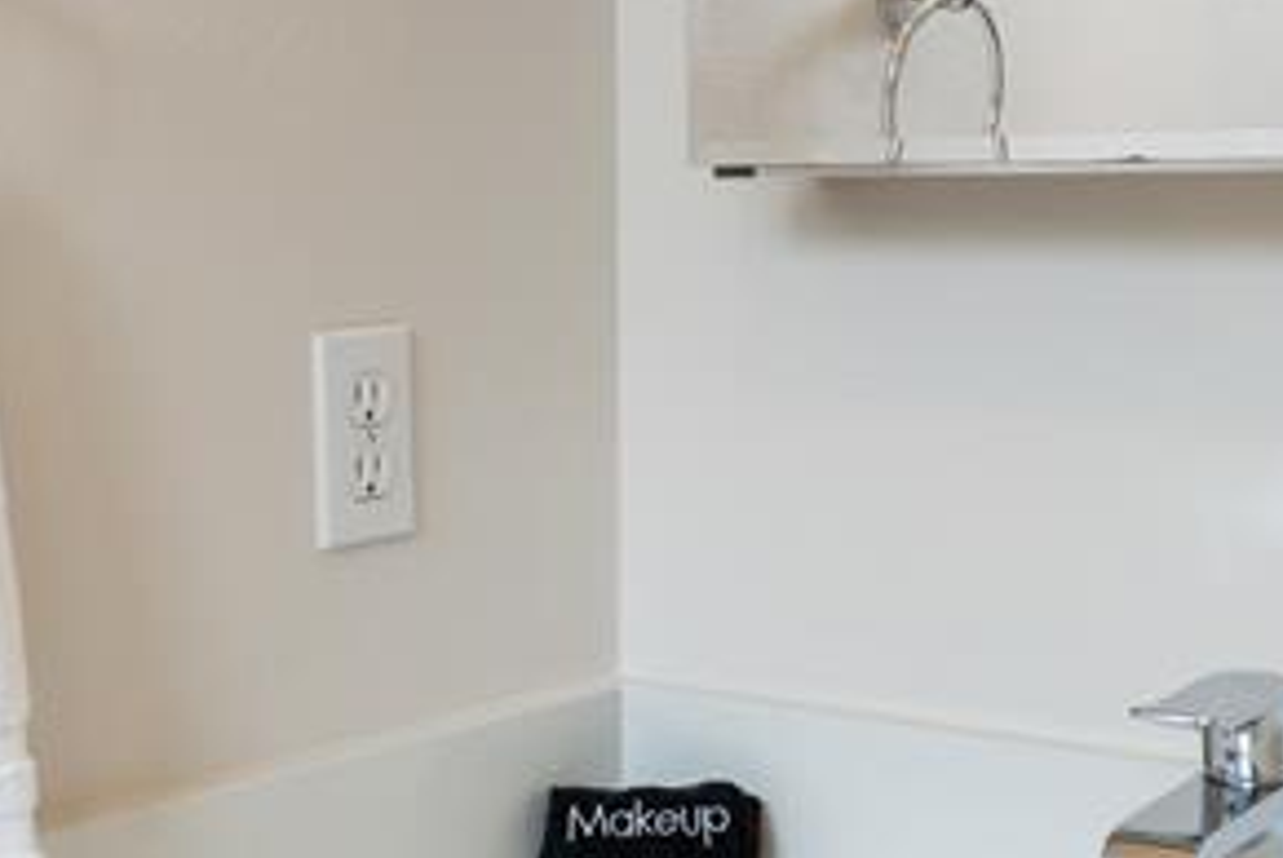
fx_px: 2390
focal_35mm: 67
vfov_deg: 20.2
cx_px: 557
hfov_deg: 30.0
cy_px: 219
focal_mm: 19
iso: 400
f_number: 8
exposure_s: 1/4
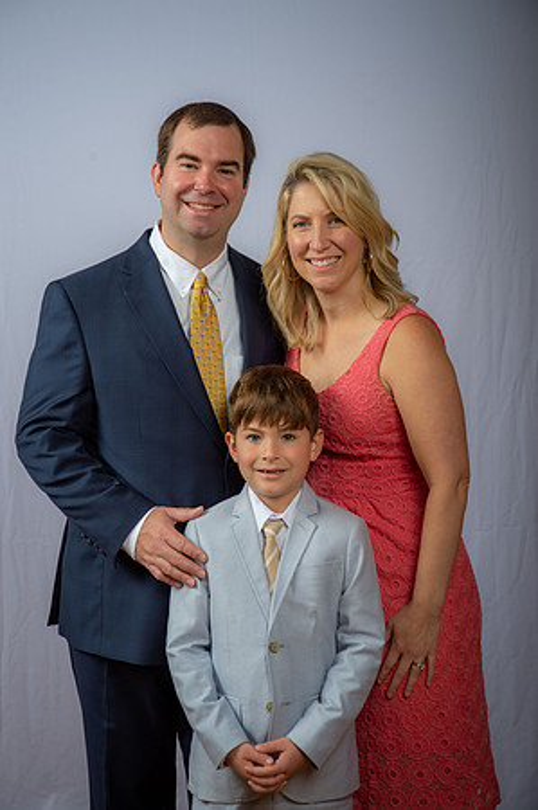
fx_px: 1573
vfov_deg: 28.9
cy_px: 405
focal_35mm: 70
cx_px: 269
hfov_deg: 19.4
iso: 250
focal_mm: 70
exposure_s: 1/200
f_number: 6.3
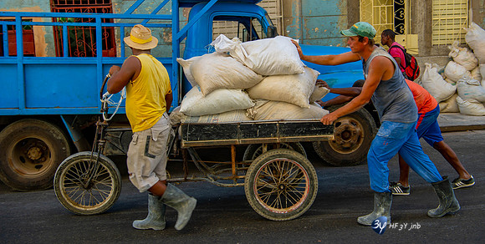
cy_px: 96
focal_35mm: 41
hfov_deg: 50.0
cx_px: 260
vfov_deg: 26.4
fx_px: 519
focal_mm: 36
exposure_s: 1/125
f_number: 5
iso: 100
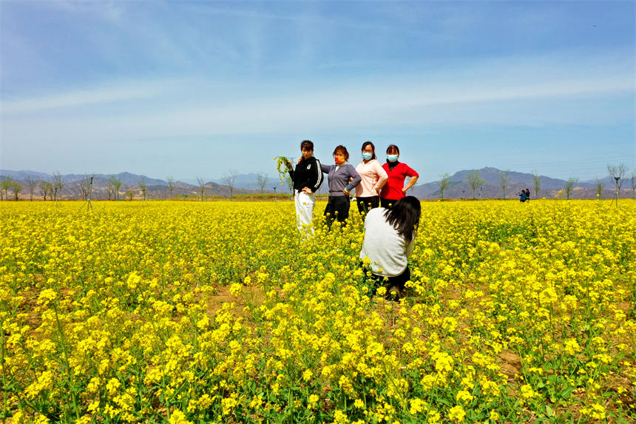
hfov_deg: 65.5
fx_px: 495
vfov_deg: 46.4
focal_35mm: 28
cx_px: 318
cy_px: 212
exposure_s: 1/200
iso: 100
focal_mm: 10.26
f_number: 9
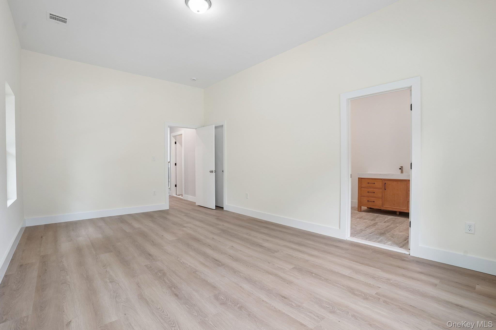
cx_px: 248
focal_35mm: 16
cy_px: 165
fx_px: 220
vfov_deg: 73.7
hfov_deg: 96.7
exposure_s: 1/30
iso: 400
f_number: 8
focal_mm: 16
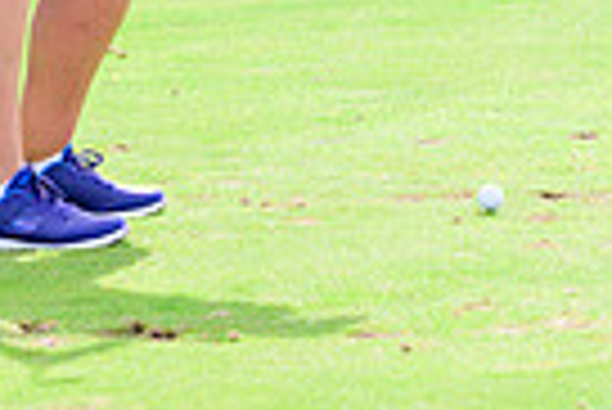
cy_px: -403
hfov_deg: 2.8
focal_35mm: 745
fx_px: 12678
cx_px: 572
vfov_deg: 1.8
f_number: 4.8
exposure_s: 1/1600
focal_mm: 175
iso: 500
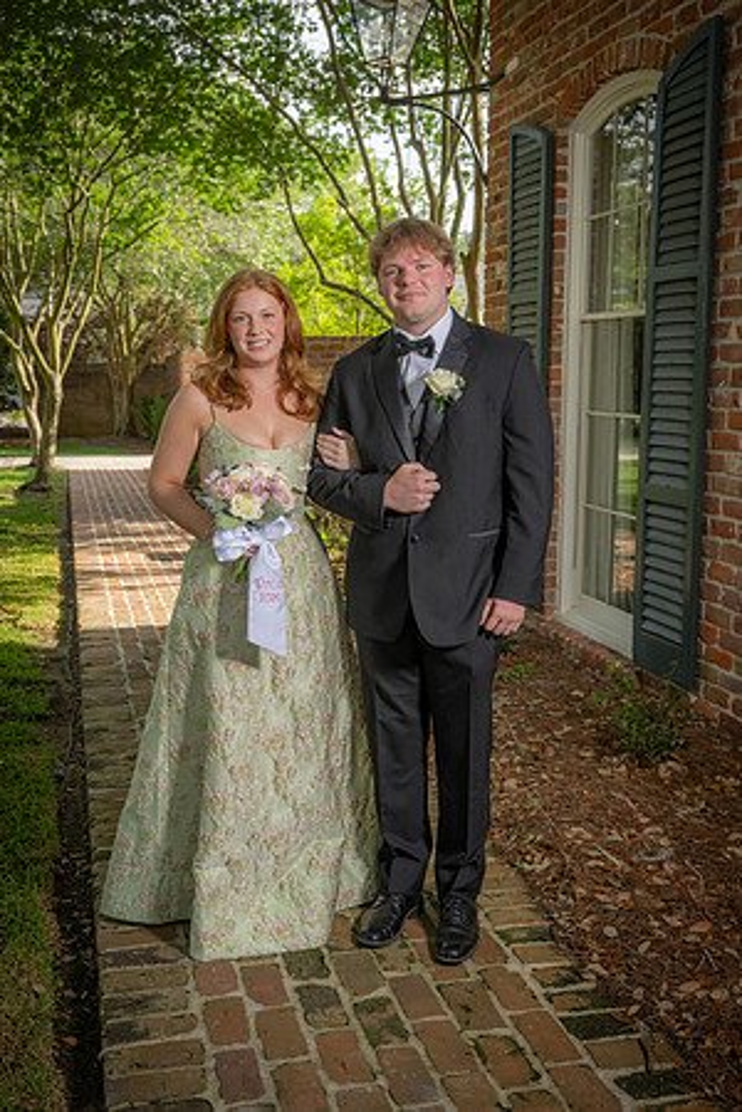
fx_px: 1175
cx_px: 371
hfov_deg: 35.1
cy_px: 556
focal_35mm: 38
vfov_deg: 50.7
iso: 100
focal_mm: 38
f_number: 5.6
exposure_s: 1/160
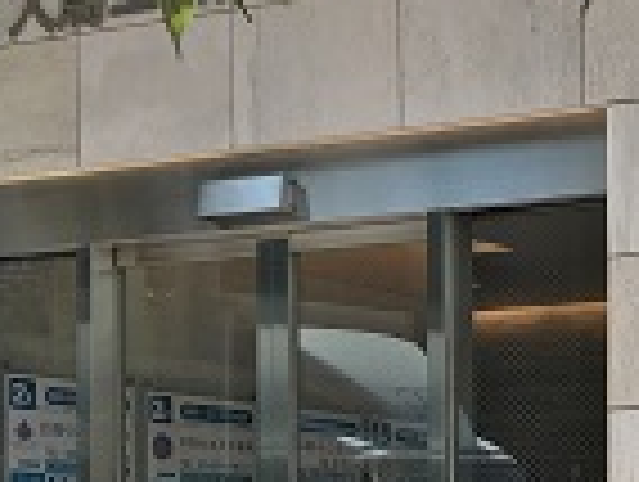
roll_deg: +0.0
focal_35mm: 98
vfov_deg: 14.8
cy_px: 523
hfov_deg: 18.3
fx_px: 1812
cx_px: 891
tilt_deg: +1.1
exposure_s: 1/746
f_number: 2.2
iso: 25
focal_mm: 4.15
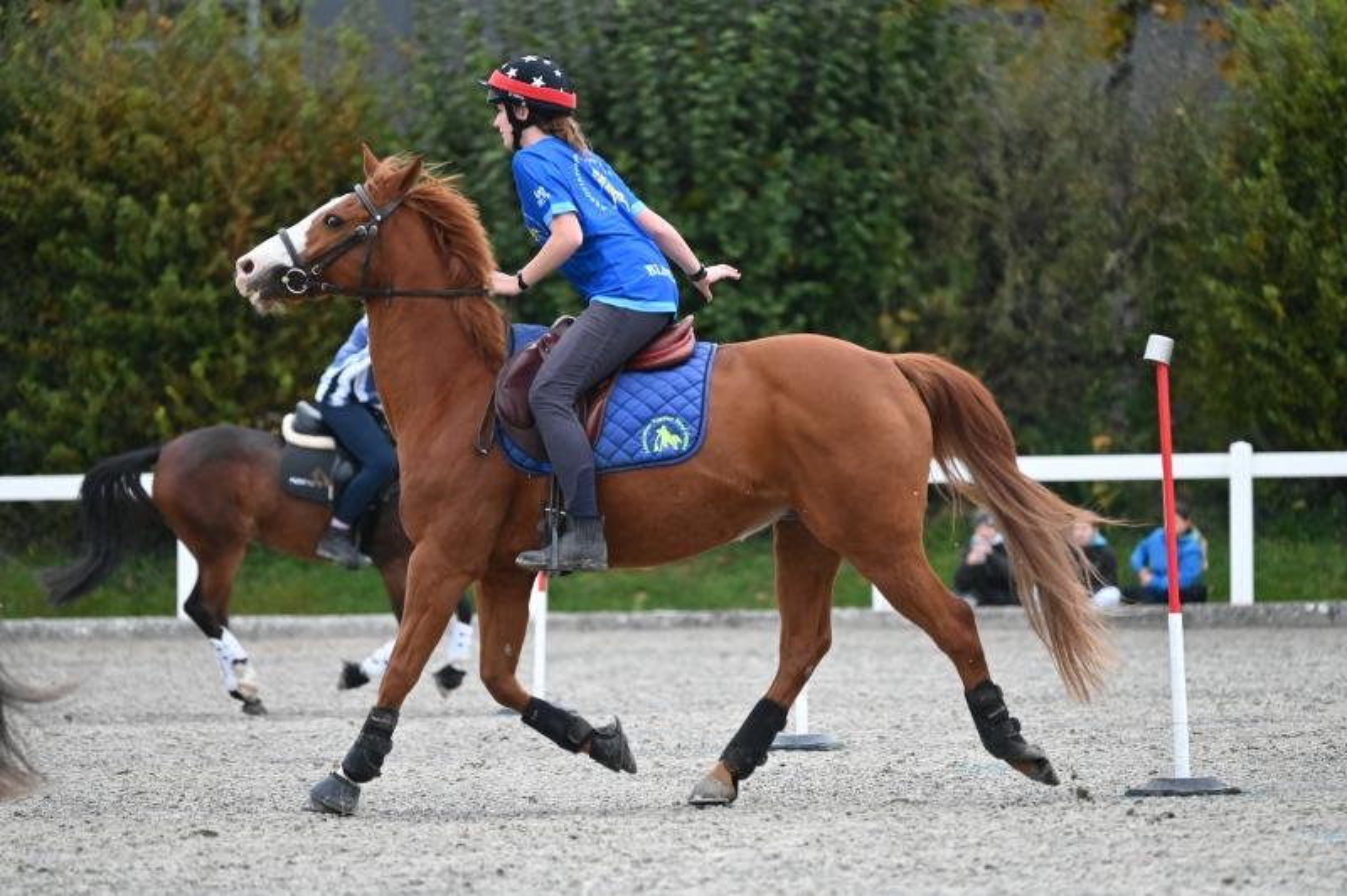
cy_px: 448
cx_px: 674
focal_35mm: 280
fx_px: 10468
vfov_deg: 4.9
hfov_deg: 7.4
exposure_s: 1/1250
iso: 11400
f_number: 5.3
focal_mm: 280
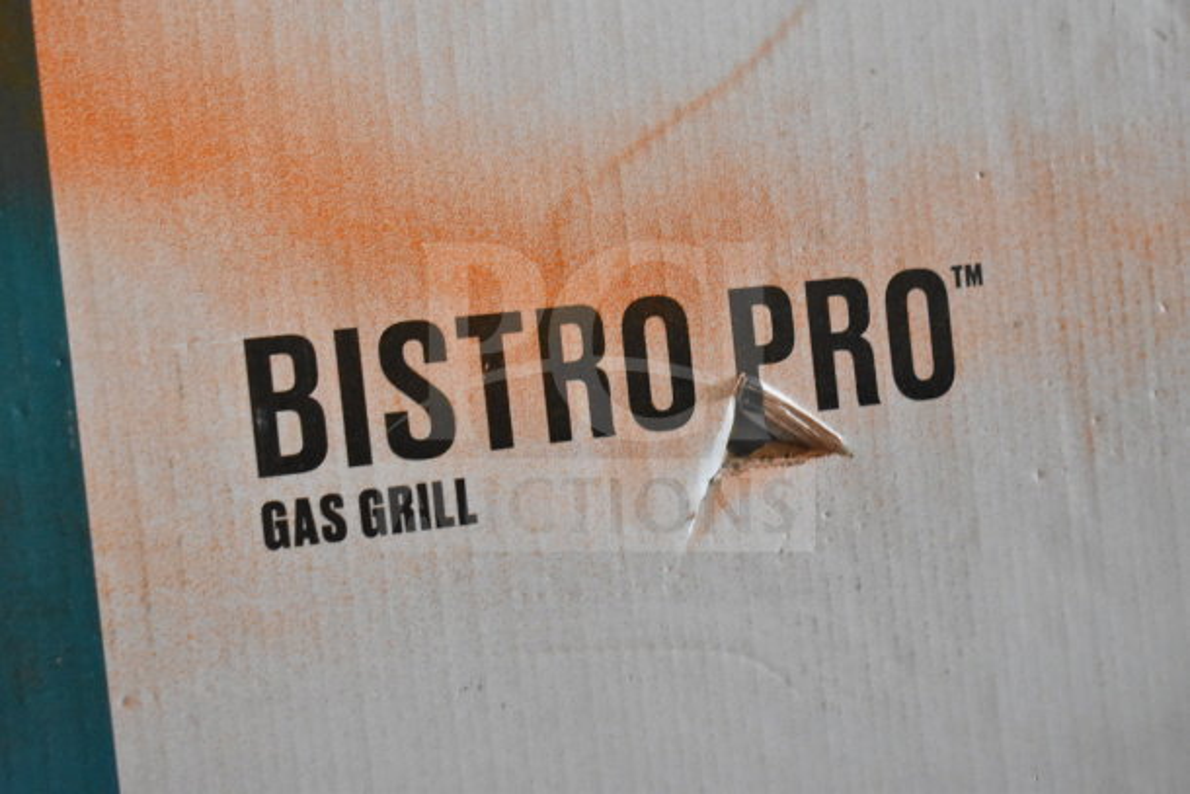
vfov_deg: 18.2
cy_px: 397
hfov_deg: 27.0
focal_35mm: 75
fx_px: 2480
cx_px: 595
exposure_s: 1/80
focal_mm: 50
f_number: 5.6
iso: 6400
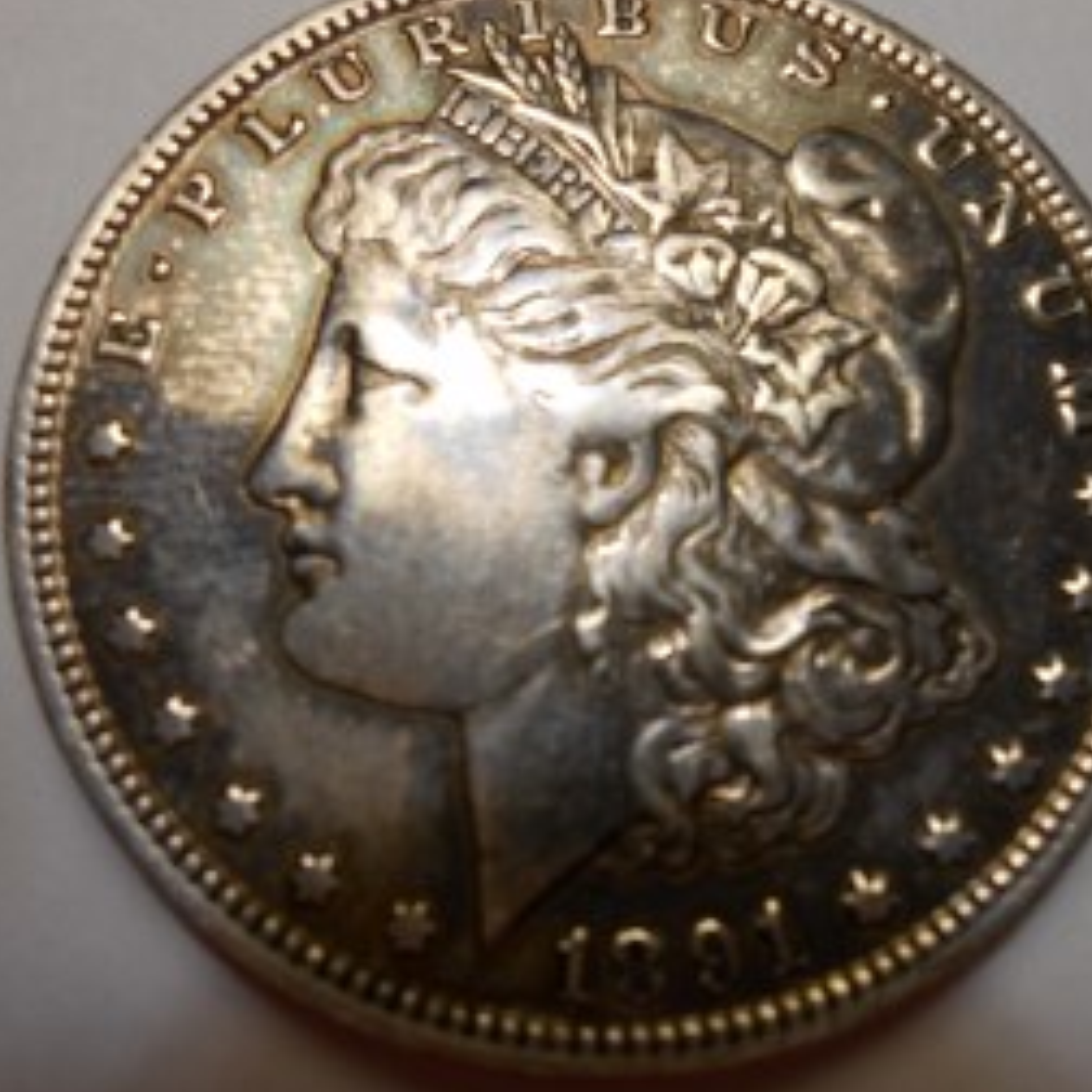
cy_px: 540
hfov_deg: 51.1
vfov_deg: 51.1
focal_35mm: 32
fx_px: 1142
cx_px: 585
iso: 80
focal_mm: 4.6
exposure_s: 1/40
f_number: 3.5
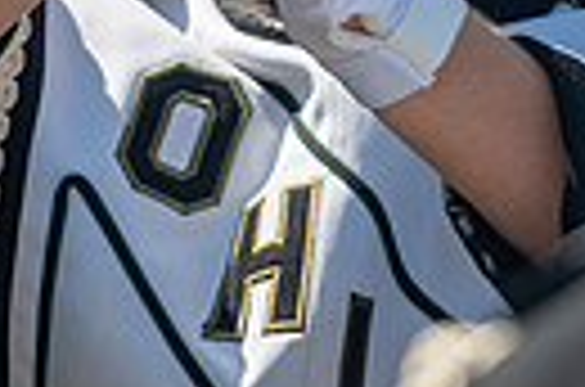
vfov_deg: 1.5
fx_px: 14492
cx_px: 342
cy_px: -338
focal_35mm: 894
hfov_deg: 2.3
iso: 100
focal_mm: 200
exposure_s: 1/1600
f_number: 2.8
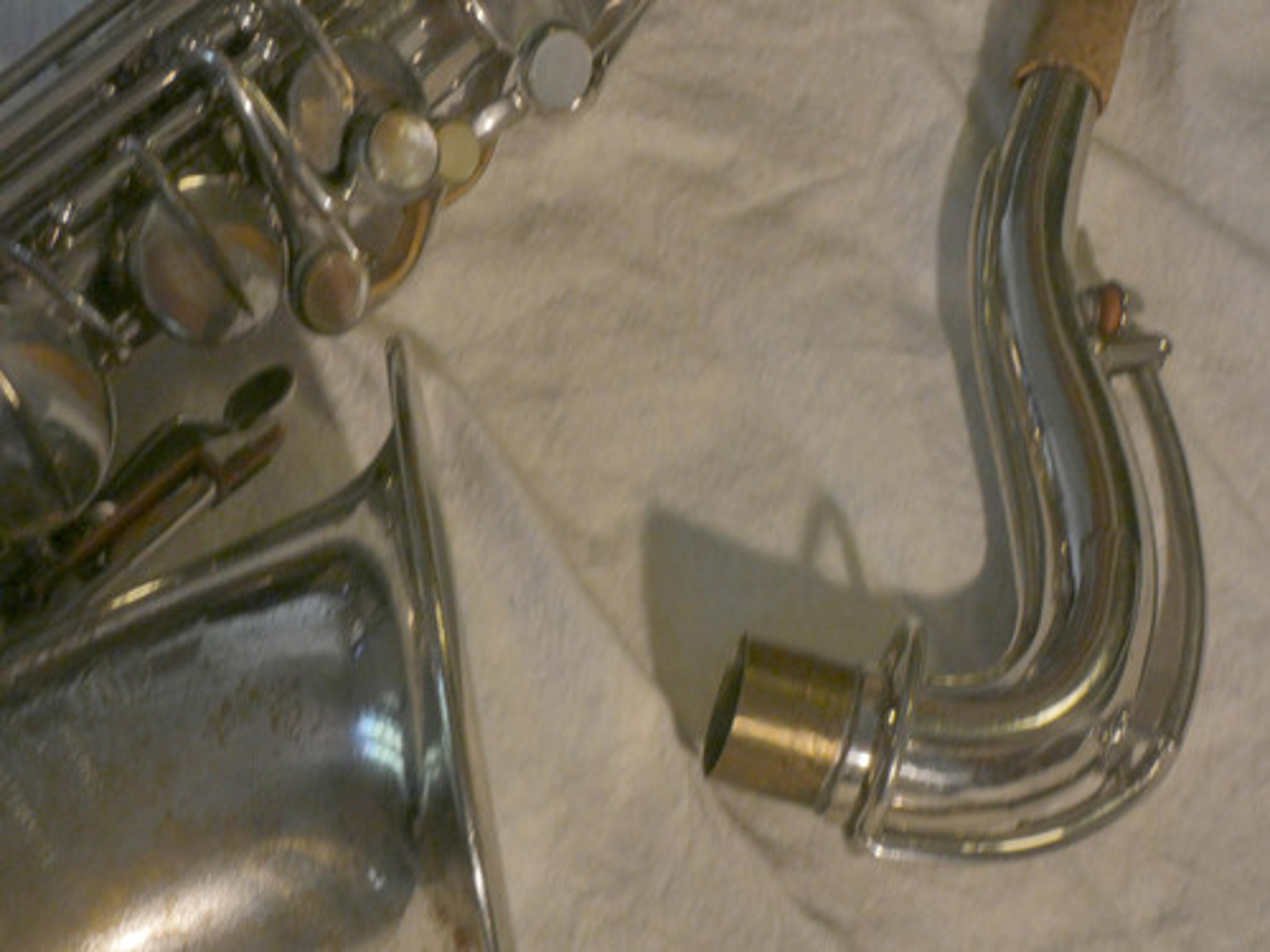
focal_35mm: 194
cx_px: 635
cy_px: 476
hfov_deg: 10.2
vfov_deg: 7.7
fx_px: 7118
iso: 125
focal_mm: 34.8
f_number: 5.5
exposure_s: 1/40
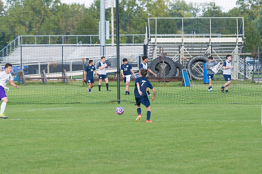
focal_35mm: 300
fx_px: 2182
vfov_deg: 4.6
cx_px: 131
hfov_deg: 6.9
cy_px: 87
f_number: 5.6
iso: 1000
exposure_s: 1/1600
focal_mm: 200
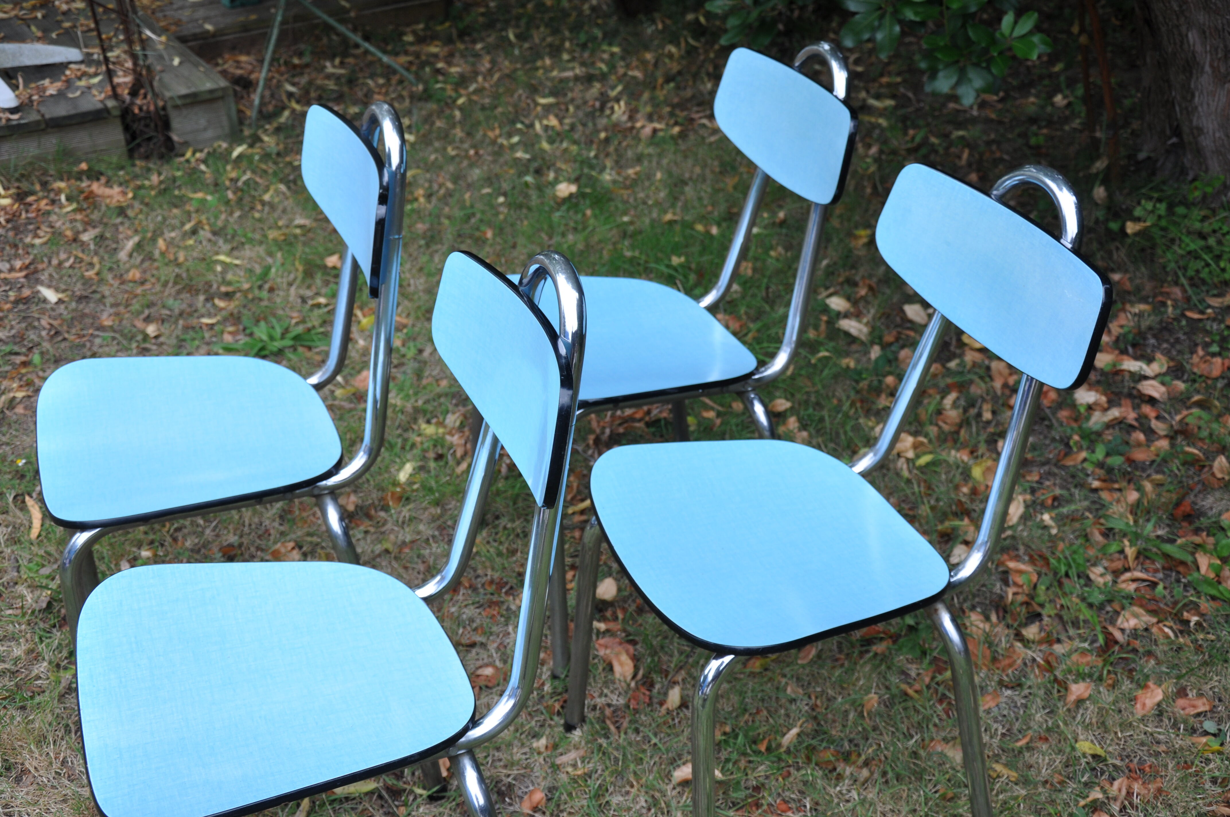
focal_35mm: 42
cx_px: 615
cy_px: 408
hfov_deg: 46.4
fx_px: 1433
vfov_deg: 31.8
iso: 220
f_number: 5.6
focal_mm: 28
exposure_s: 1/125
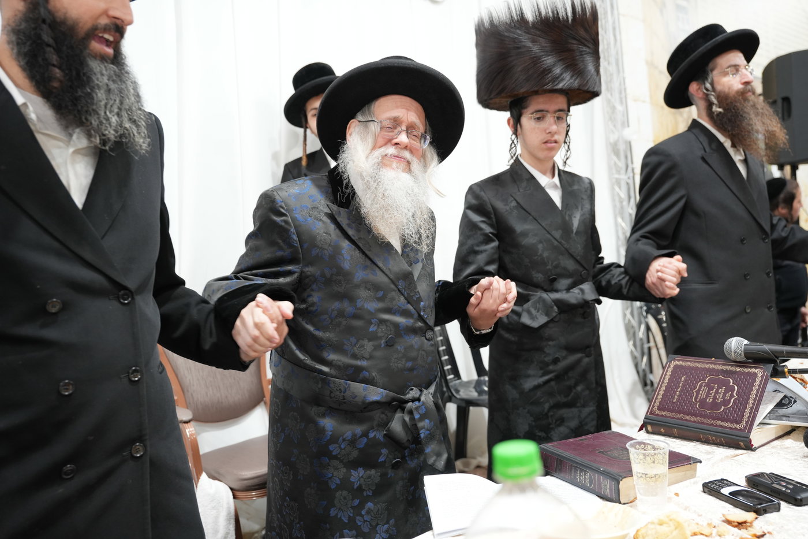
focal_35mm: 30
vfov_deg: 42.9
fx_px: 684
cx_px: 404
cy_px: 270
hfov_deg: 61.1
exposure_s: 1/125
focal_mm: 30.5
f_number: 3.5
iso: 800
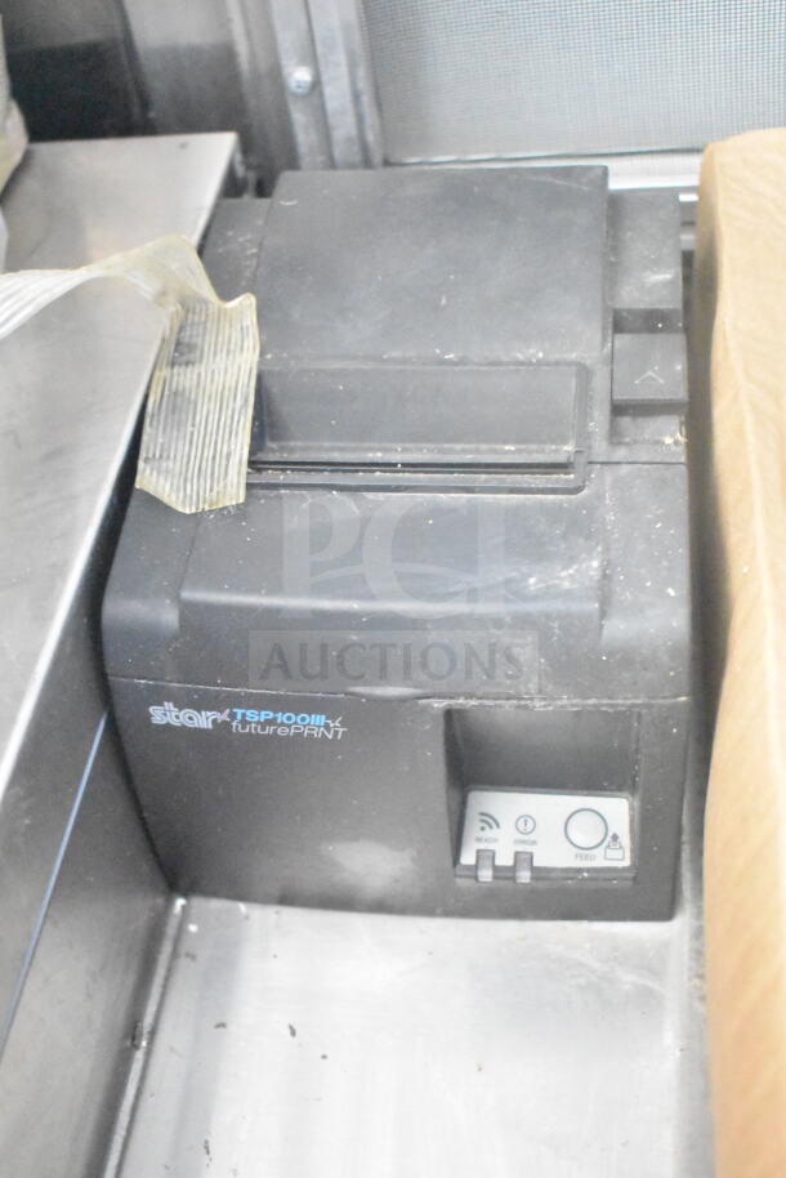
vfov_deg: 44.9
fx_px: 1423
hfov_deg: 30.9
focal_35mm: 44
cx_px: 393
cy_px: 589
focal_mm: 29
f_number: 4.2
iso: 25600
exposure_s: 1/30
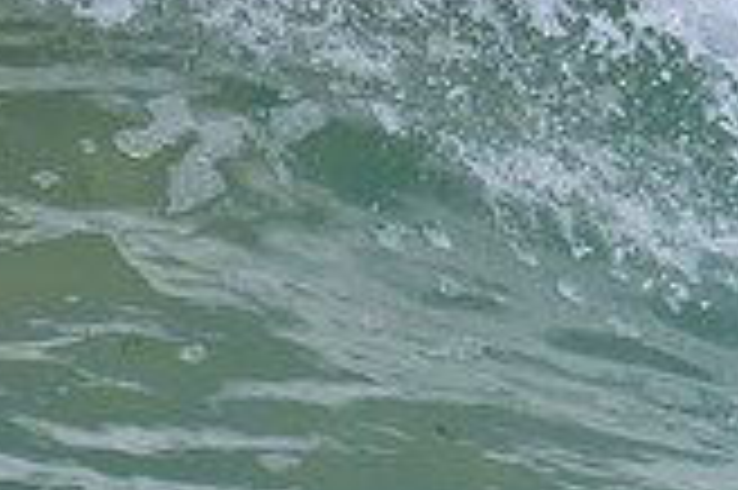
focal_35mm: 3849
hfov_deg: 0.5
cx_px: 1739
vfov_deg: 0.4
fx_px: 78824
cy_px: 564
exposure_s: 1/2000
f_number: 11
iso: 560
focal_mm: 800
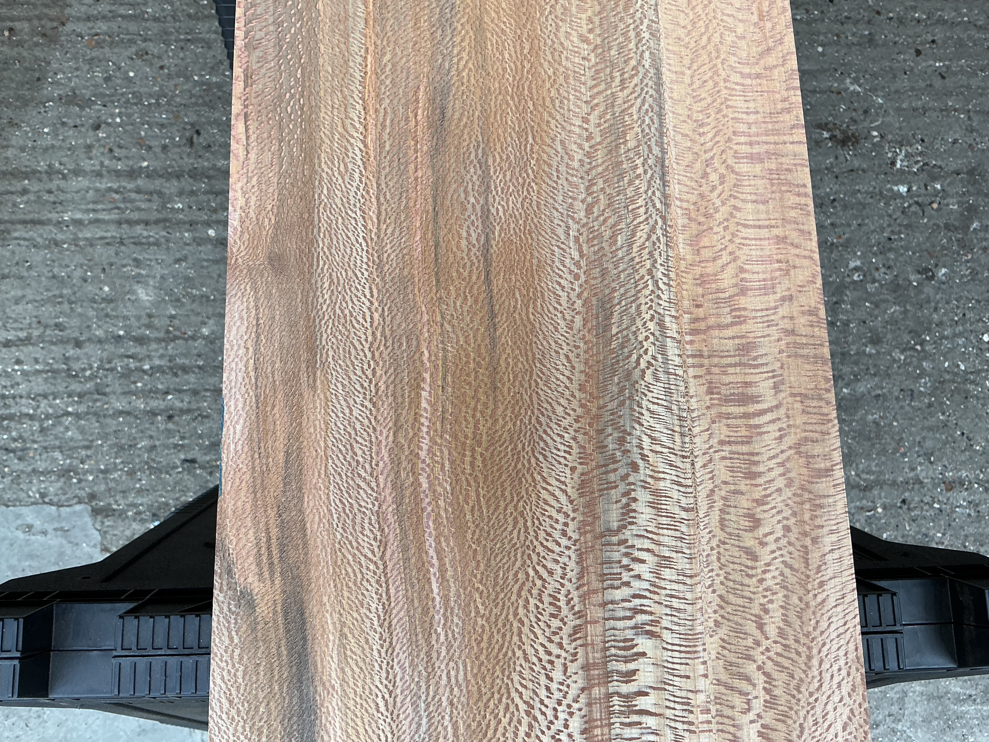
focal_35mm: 30
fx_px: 857
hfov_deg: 60.0
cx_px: 479
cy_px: 372
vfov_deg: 46.8
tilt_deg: -77.4
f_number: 1.8
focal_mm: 3
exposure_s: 1/120
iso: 20
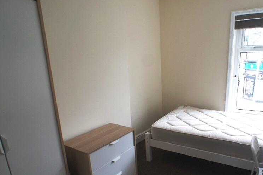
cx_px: 164
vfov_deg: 39.4
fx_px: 241
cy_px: 117
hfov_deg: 56.6
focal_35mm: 33
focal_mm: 16
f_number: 4.5
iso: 200
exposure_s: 1/60
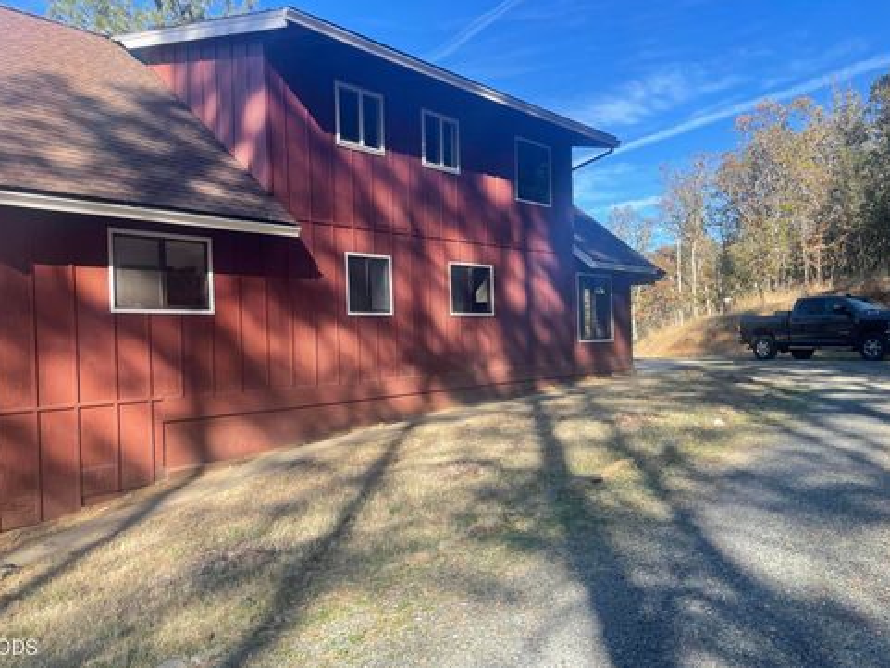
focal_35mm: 27
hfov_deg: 65.3
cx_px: 455
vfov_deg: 51.4
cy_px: 332
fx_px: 694
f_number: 1.6
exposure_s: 1/1014
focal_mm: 4.2
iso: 32
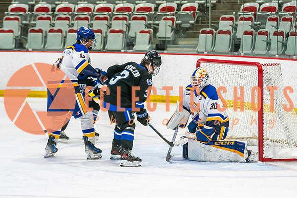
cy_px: 123
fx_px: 1225
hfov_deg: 13.8
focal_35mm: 149
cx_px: 182
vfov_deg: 9.2
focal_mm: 88
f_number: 2.8
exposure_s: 1/640
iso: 640
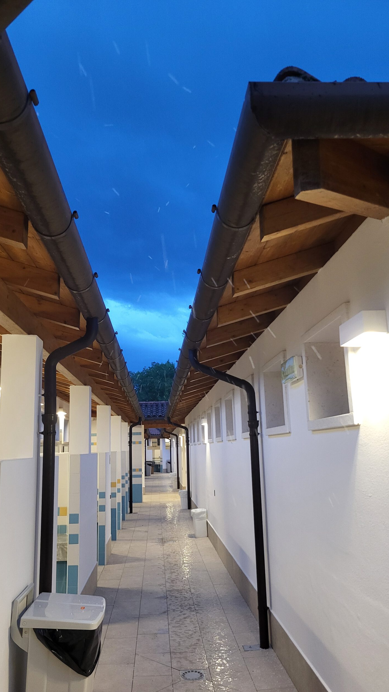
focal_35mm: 29
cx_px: 166
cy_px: 352
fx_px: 532
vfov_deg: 66.1
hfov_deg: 40.1
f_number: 1.8
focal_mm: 5.4
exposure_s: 1/100
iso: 320
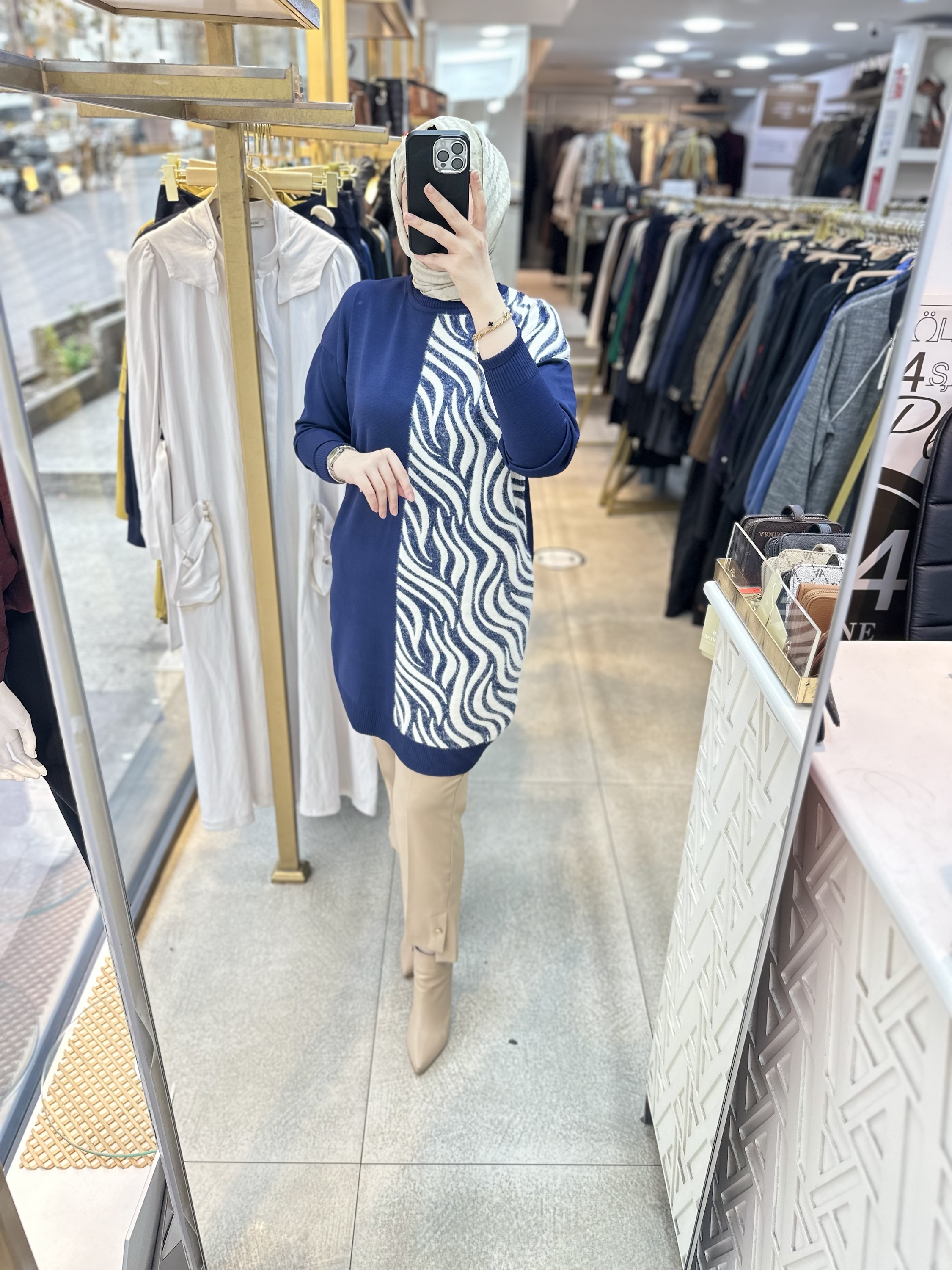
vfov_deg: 71.6
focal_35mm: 24
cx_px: 476
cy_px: 635
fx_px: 880
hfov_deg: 56.8
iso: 125
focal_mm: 6.86
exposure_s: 1/100
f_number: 1.78
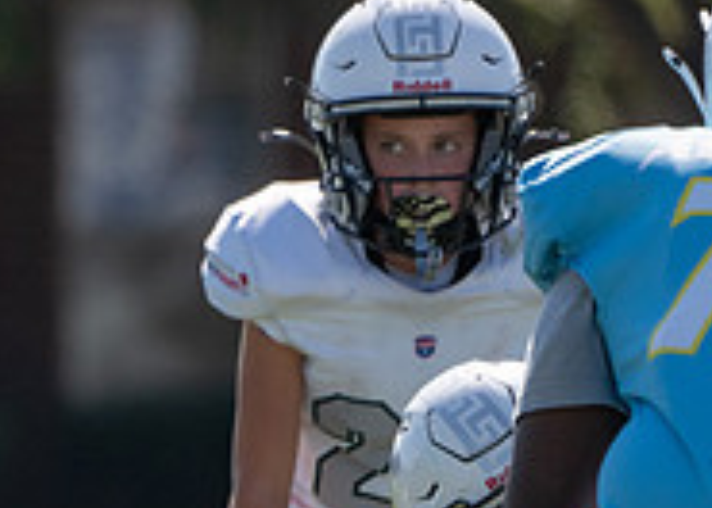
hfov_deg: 1.1
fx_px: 36992
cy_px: 577
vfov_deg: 0.8
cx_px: -320
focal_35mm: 1830
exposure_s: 1/1600
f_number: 5.6
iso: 320
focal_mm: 400
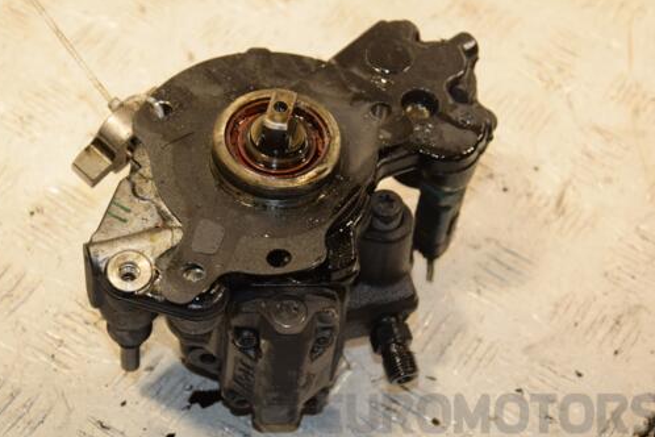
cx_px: 292
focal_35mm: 94
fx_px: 1710
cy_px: 238
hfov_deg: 21.7
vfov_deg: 14.5
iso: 800
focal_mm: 52
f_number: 5.6
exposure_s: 1/200
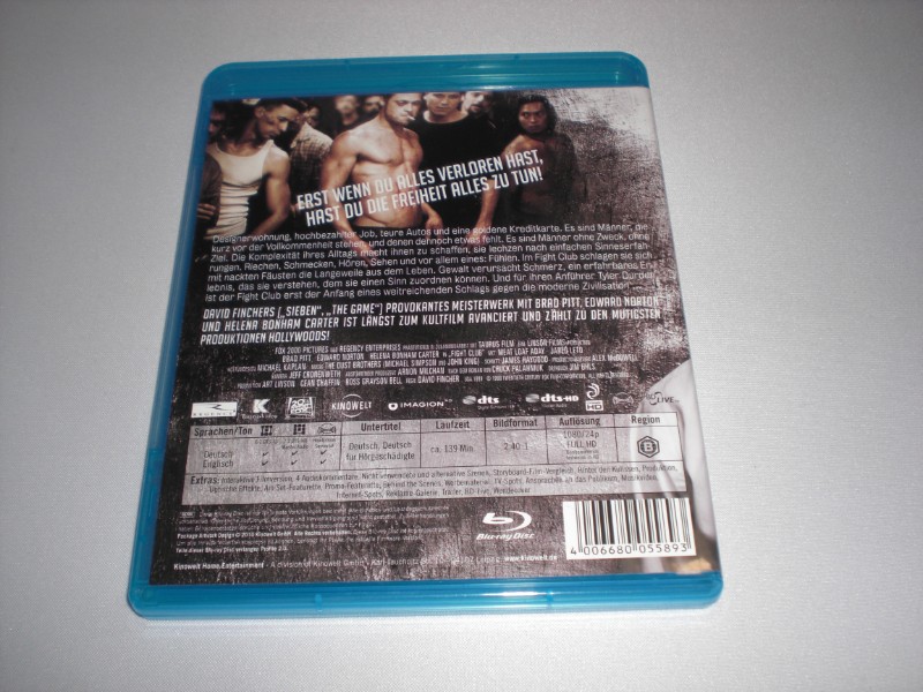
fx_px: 1013
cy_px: 346
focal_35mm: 38
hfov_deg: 49.0
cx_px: 462
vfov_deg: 37.7
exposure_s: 1/60
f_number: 3.1
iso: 64
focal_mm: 6.3
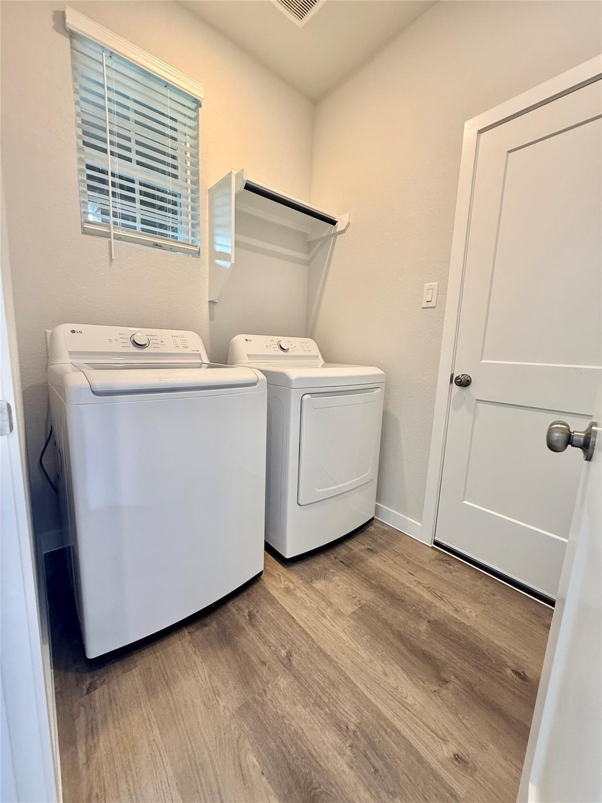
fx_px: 325
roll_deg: -3.4
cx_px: 301
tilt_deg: -8.6
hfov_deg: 85.7
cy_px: 402
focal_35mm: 14
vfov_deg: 102.1
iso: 160
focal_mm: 2.22
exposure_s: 1/120
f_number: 2.2
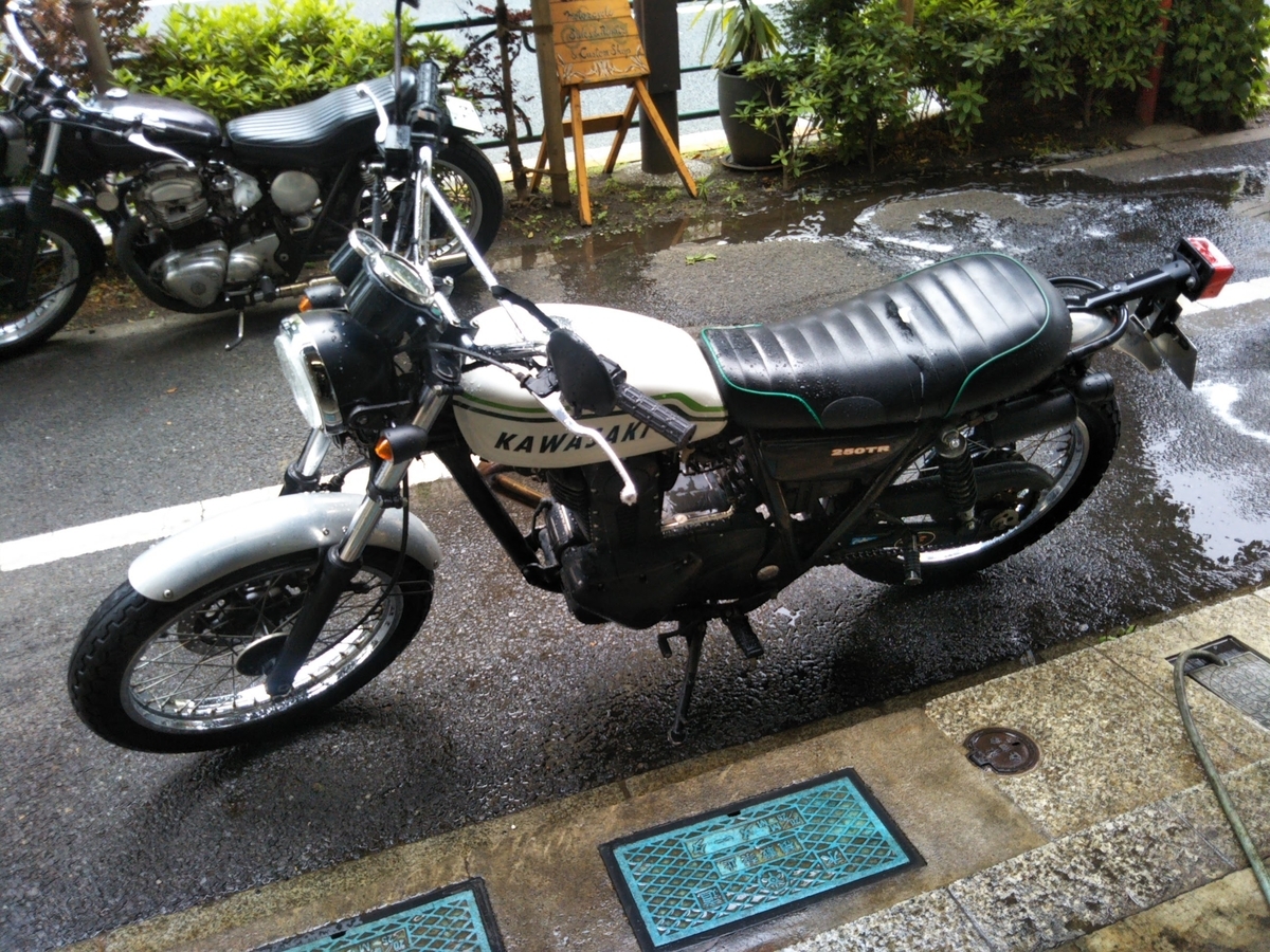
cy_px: 476
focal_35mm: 30
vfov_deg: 46.8
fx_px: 1101
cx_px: 635
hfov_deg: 60.0
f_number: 2.2
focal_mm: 4
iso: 51
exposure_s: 1/185
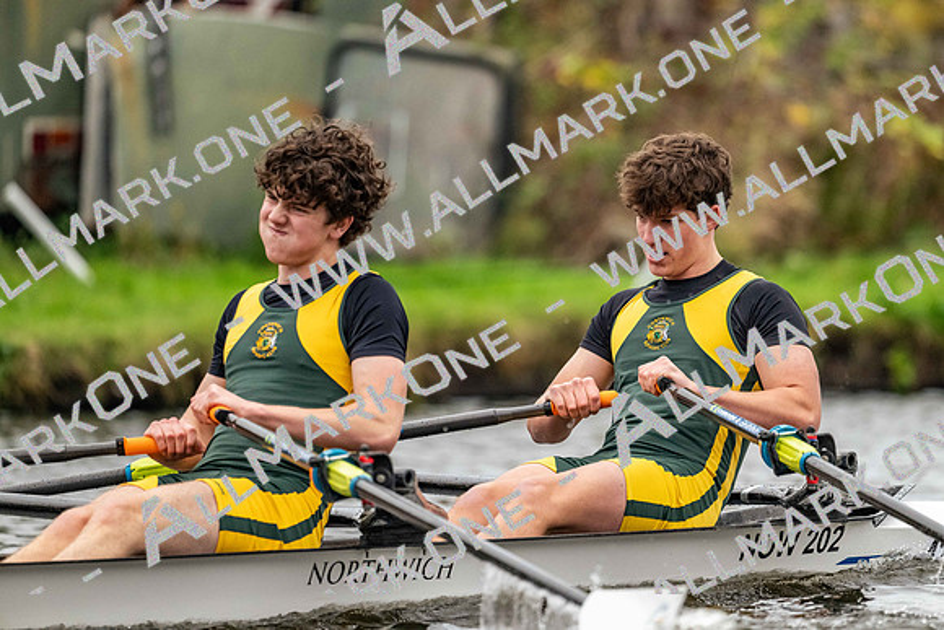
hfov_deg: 5.2
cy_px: 315
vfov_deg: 3.4
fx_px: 10491
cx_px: 472
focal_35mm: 400
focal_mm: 400
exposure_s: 1/2000
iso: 4500
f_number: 4.5
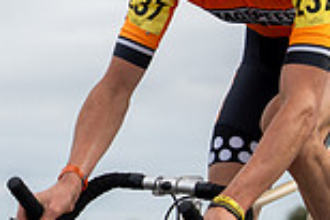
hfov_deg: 7.0
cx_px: 38
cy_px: 121
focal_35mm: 294
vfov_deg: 4.7
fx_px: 2697
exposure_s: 1/1000
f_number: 3.5
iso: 100
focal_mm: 58
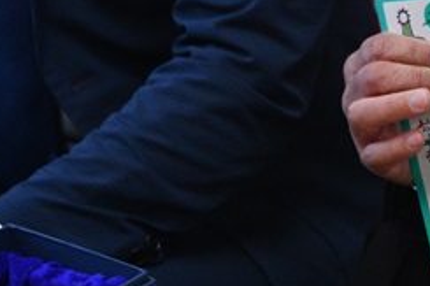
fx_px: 3545
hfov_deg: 6.9
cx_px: 383
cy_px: 398
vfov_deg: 4.6
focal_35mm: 297
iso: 1600
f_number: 4.8
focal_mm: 58
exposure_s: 1/250
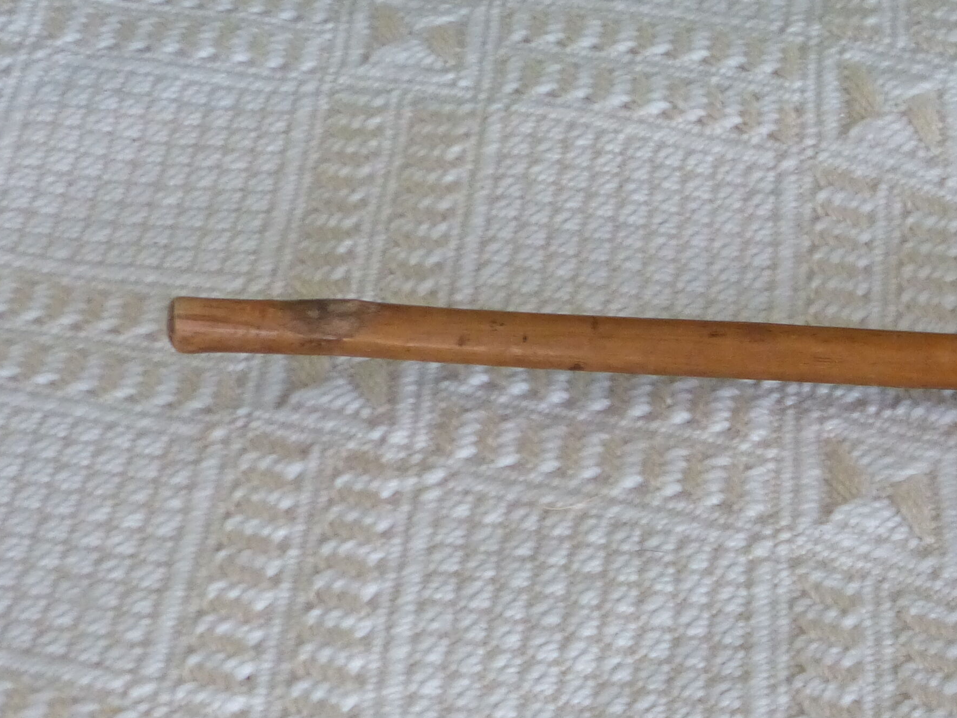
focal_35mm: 101
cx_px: 965
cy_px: 709
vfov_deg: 14.4
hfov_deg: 18.9
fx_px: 2793
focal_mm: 8.1
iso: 400
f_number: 2.8
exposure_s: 1/40
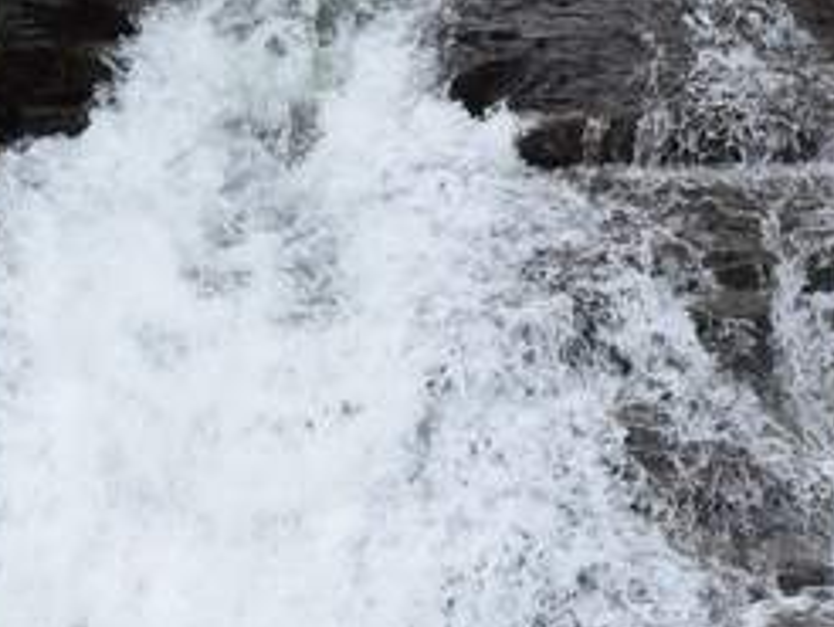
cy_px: 500
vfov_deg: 7.7
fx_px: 4630
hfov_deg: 10.3
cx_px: 386
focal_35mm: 192
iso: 100
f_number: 6.3
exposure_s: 1/160
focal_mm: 32
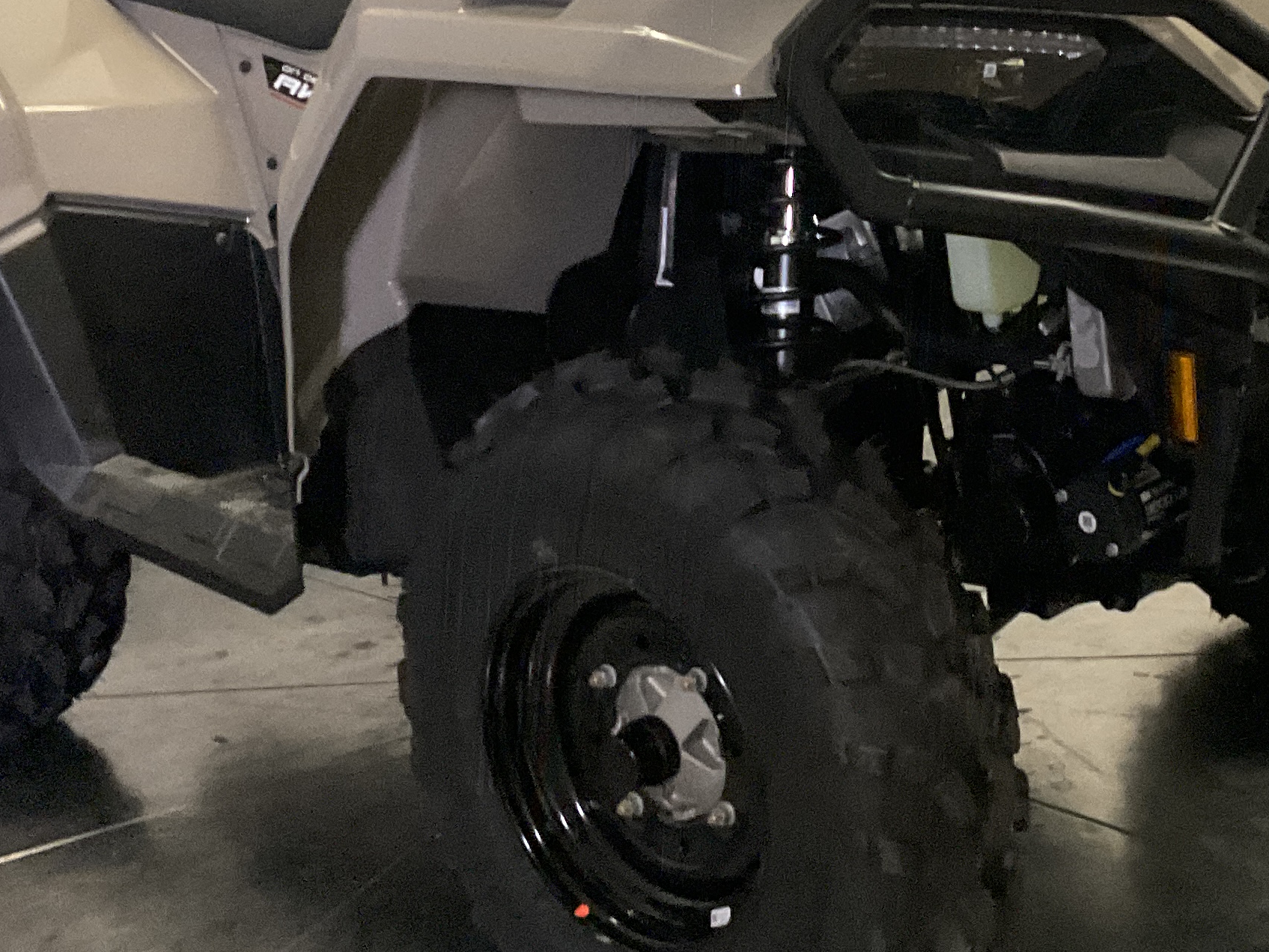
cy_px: 276
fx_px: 2529
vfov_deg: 21.2
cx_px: 873
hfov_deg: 27.9
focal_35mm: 69
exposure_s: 1/60
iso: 250
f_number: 1.8
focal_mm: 3
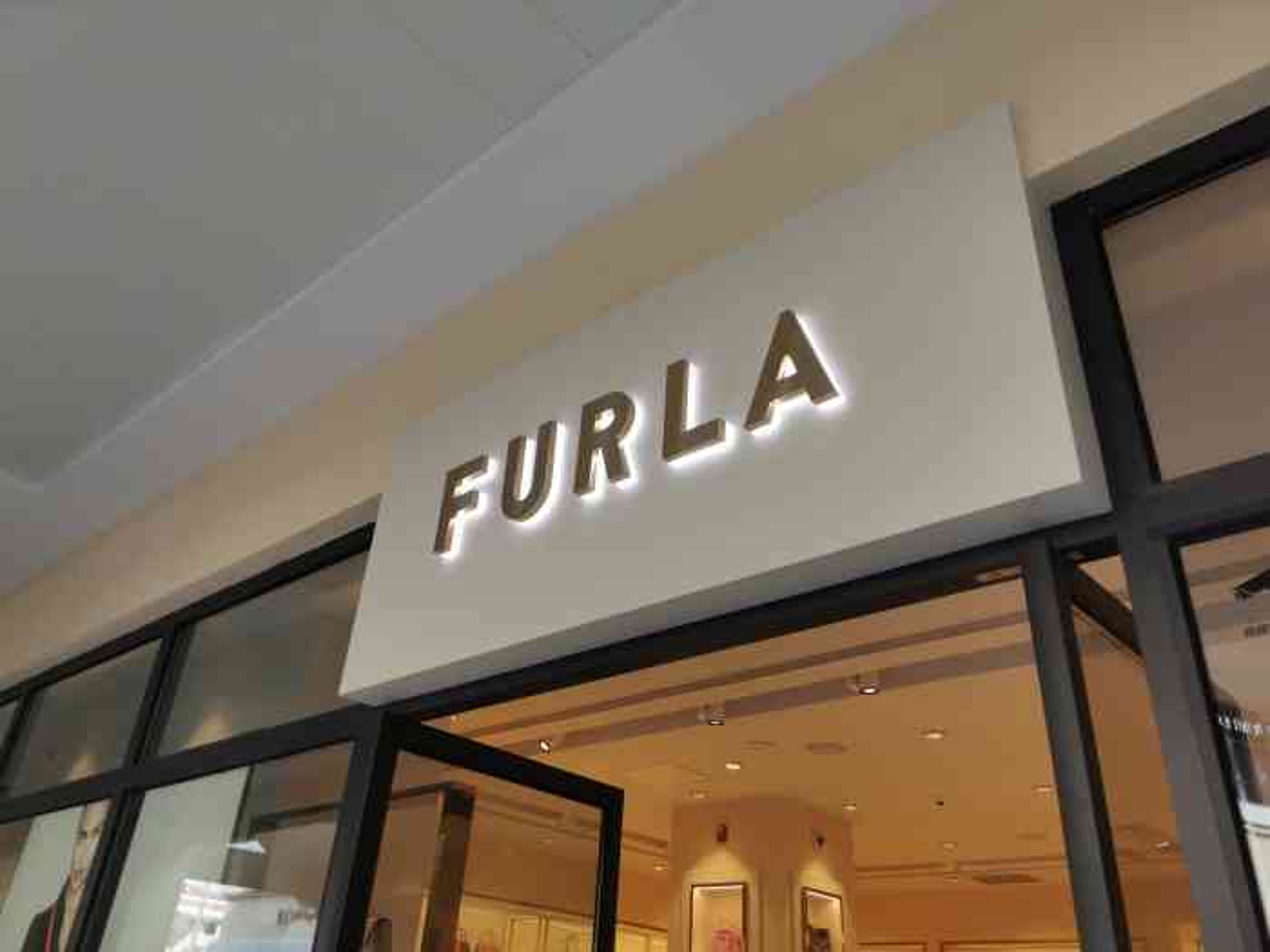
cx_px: 635
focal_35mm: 27
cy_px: 476
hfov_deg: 65.3
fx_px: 991
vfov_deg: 51.4
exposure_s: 1/312
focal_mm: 5.56
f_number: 1.6
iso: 50
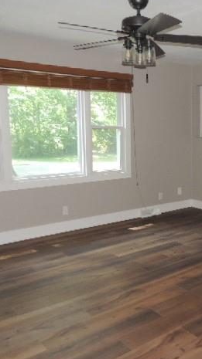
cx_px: 185
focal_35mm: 36
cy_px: 178
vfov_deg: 55.3
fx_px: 343
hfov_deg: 31.2
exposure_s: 1/30
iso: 200
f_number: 3
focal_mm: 4.3
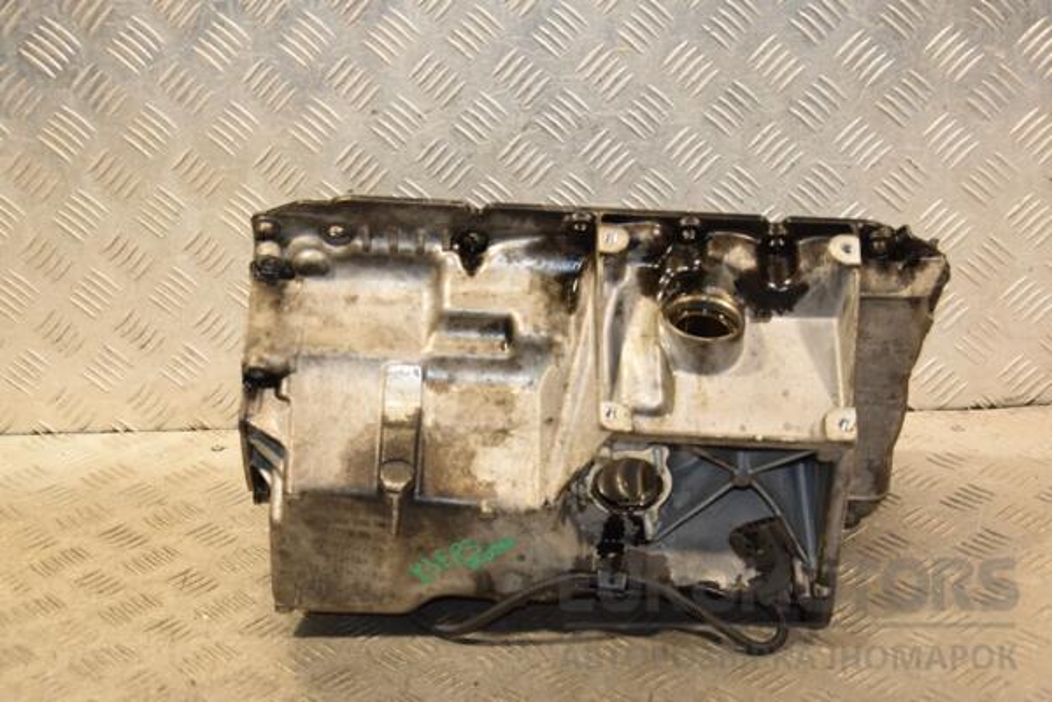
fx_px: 1841
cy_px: 351
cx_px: 526
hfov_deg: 31.9
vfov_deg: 21.6
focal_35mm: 63
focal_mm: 42
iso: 800
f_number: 5
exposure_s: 1/200
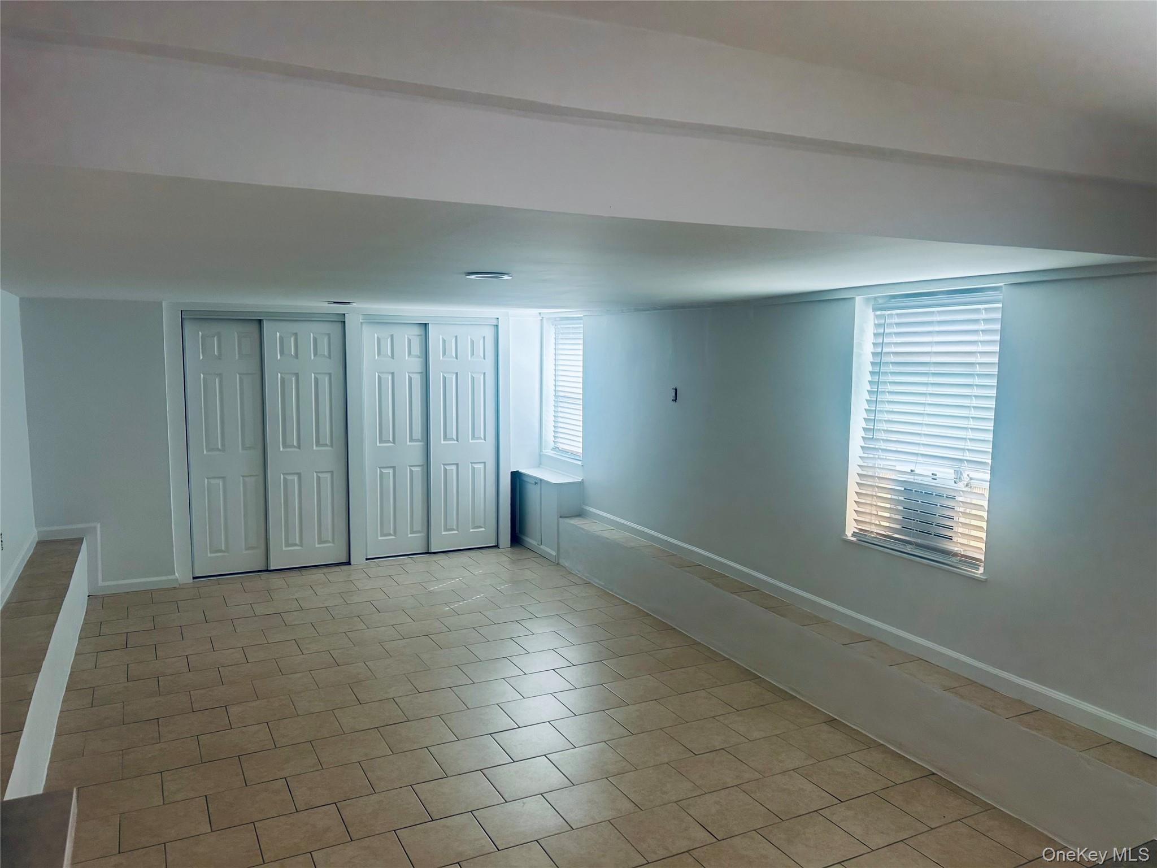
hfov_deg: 67.3
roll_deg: +0.0
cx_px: 578
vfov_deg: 53.1
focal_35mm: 26
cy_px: 434
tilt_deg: -6.1
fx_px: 869
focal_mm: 5.7
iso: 64
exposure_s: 1/120
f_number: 1.5
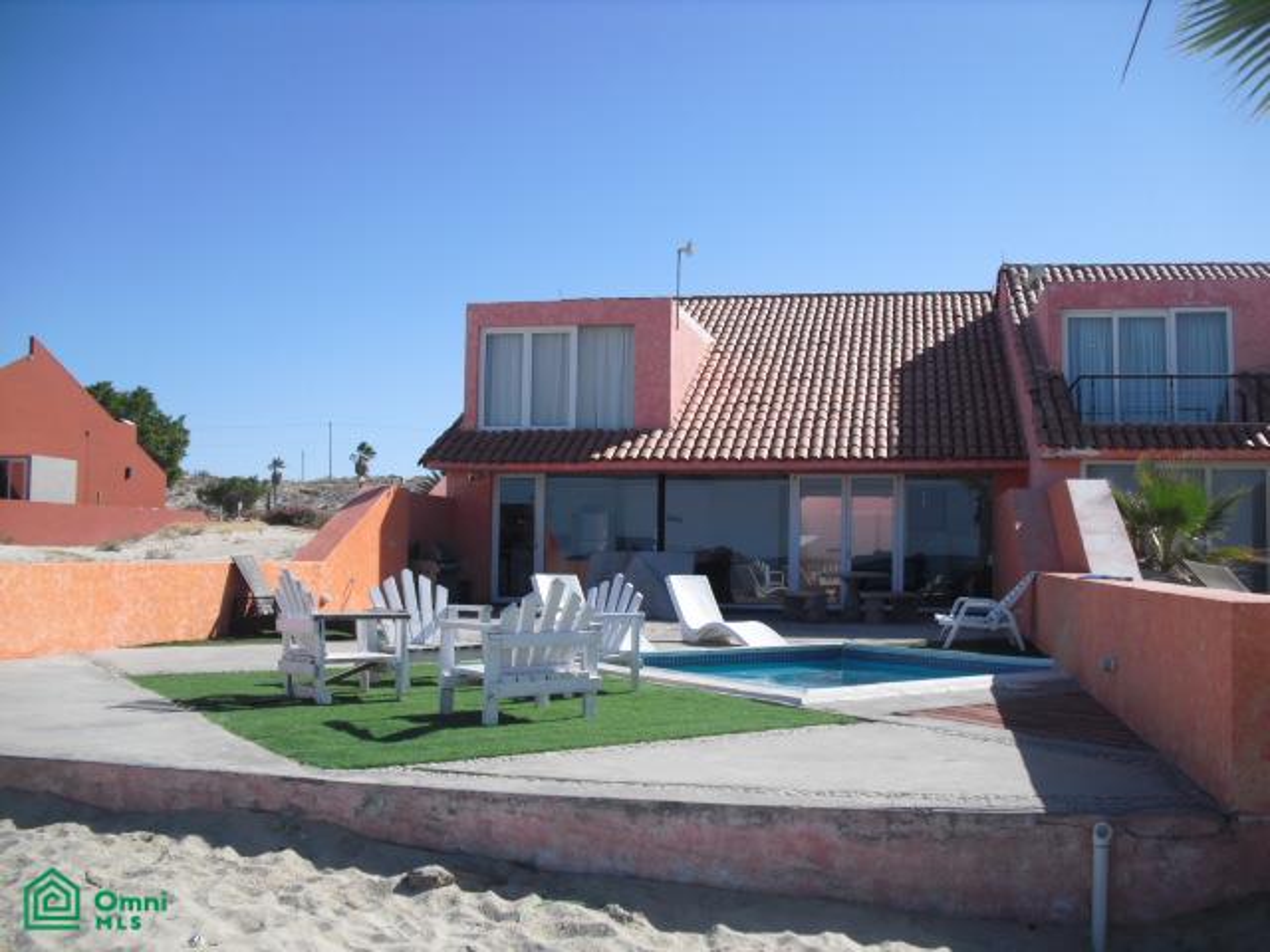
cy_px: 476
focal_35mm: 36
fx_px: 1321
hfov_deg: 51.4
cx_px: 635
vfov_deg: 39.7
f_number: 7.8
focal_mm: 6.3
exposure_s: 1/160
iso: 64
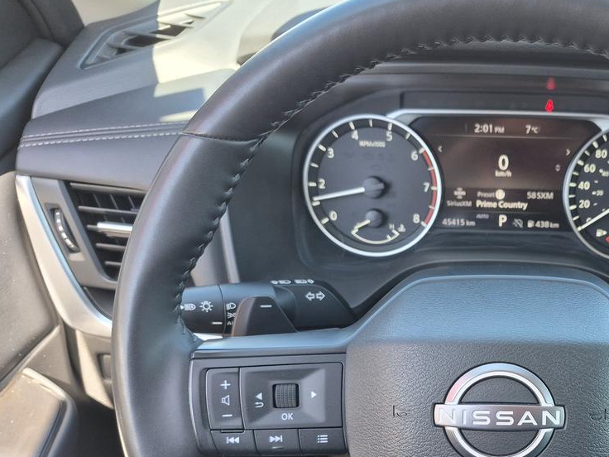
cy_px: 366
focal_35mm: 40
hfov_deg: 43.9
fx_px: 704
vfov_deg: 34.8
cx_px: 513
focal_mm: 5.4
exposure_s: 1/180
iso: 125
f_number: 1.8
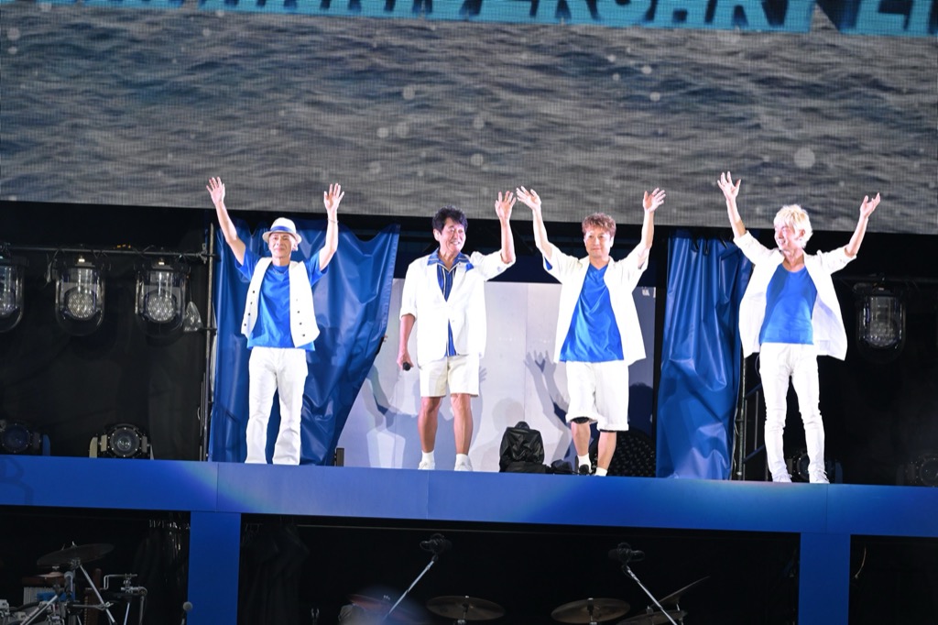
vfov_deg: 4.9
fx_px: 7293
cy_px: 312
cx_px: 469
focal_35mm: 280
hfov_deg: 7.4
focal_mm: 280
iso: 2000
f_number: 7.1
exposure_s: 1/800
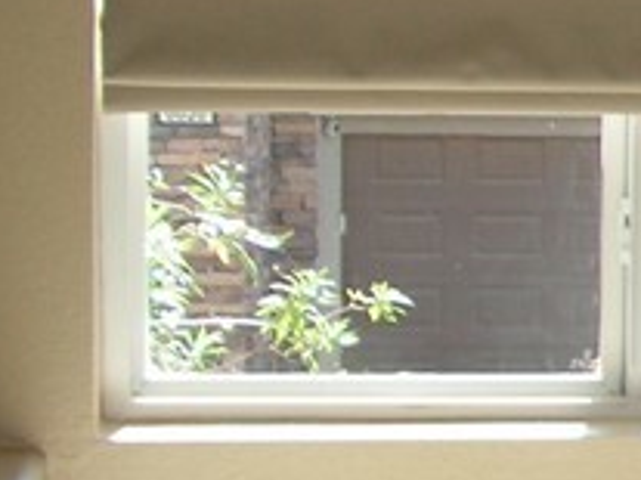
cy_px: 111
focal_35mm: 178
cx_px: 1459
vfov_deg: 8.3
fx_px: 3294
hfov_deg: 9.9
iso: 50
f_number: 3.2
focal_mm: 6
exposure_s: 1/100
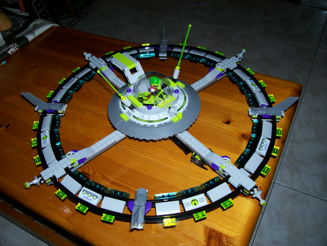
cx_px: 164
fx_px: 321
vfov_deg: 41.8
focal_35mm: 34
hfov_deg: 54.0
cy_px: 123
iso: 80
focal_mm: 5.6
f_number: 2.7
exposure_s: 1/64
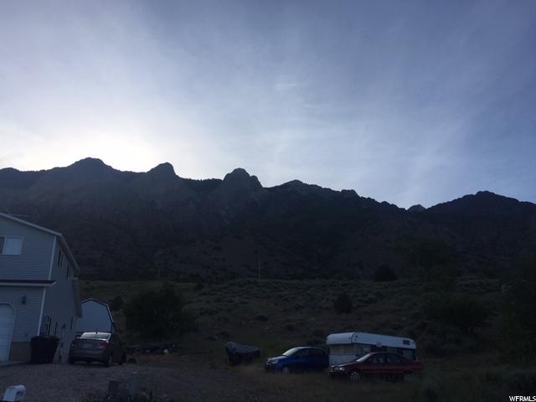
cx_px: 268
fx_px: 449
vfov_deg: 48.2
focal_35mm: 29
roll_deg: +1.3
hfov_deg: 61.7
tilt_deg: +22.2
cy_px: 201
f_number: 2.2
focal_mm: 4.15
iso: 25
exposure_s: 1/2653
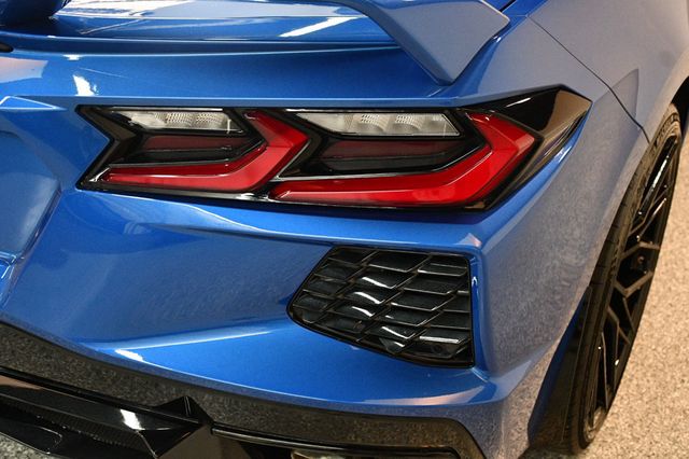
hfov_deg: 41.1
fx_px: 918
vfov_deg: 28.0
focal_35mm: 48
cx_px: 344
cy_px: 230
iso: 3200
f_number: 4
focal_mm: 32
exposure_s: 1/125
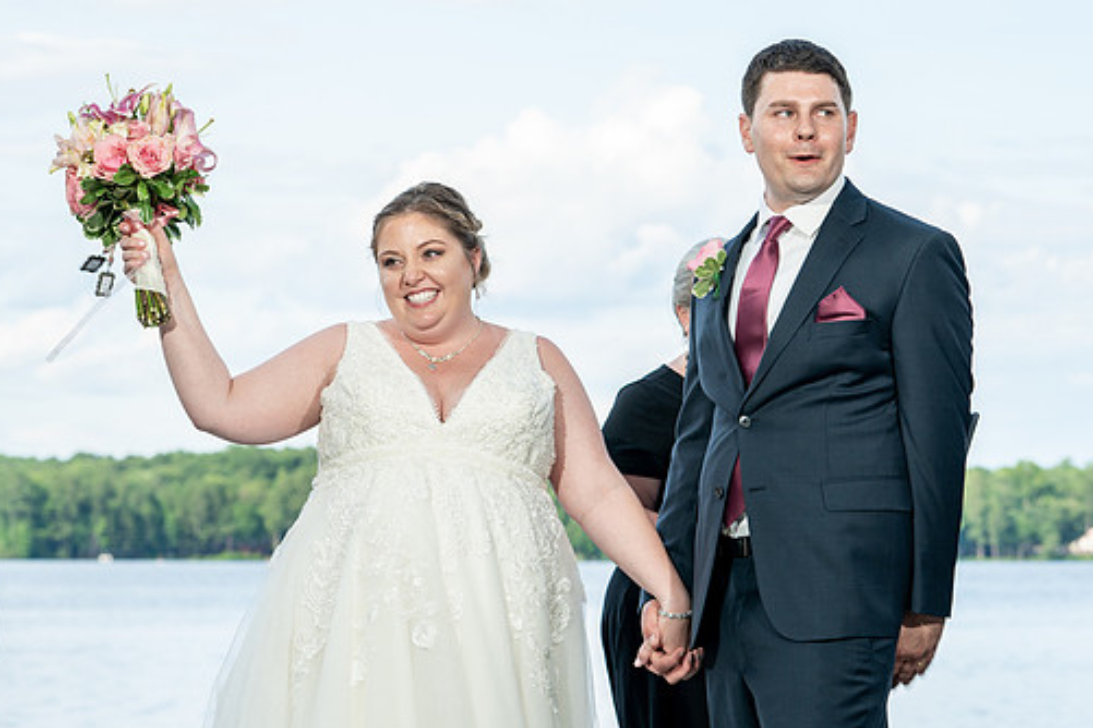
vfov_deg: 11.9
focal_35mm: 115
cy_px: 301
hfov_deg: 17.8
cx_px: 567
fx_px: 3491
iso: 100
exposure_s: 1/200
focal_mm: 82
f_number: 5.6
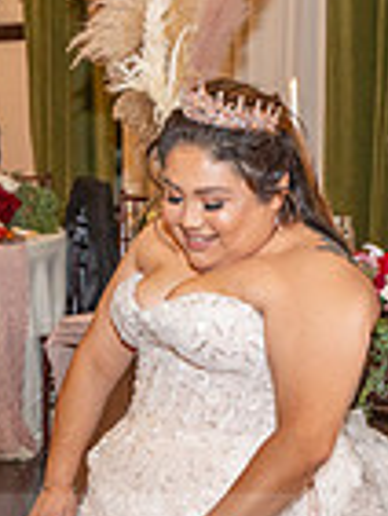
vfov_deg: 19.7
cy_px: 580
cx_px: 132
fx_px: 1418
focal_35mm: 95
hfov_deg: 15.6
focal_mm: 24
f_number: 2.8
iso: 1600
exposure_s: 1/200
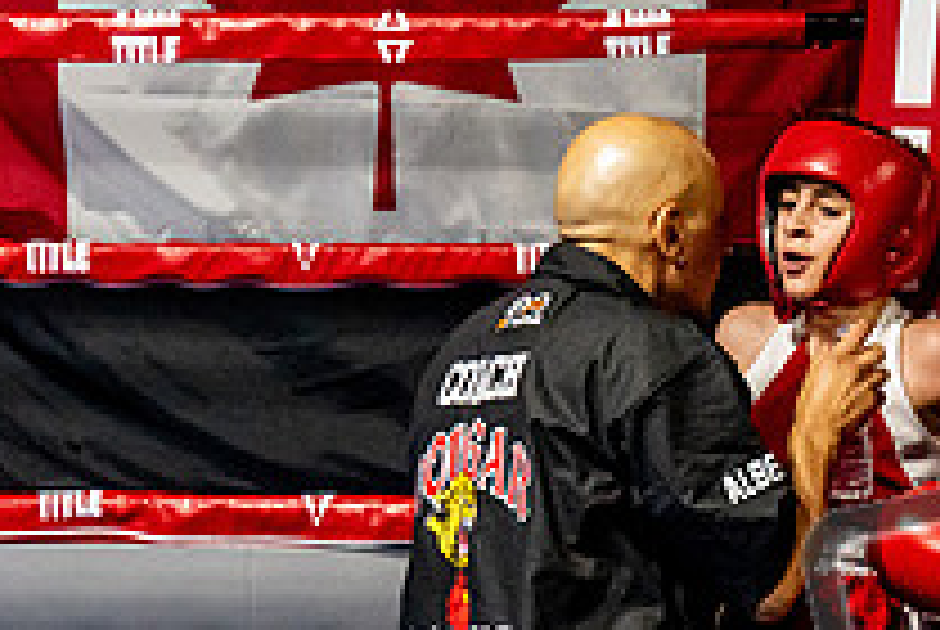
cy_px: 587
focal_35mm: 144
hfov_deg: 14.1
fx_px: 3765
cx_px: 814
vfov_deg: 9.5
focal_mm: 35
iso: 5000
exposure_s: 1/800
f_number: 2.8
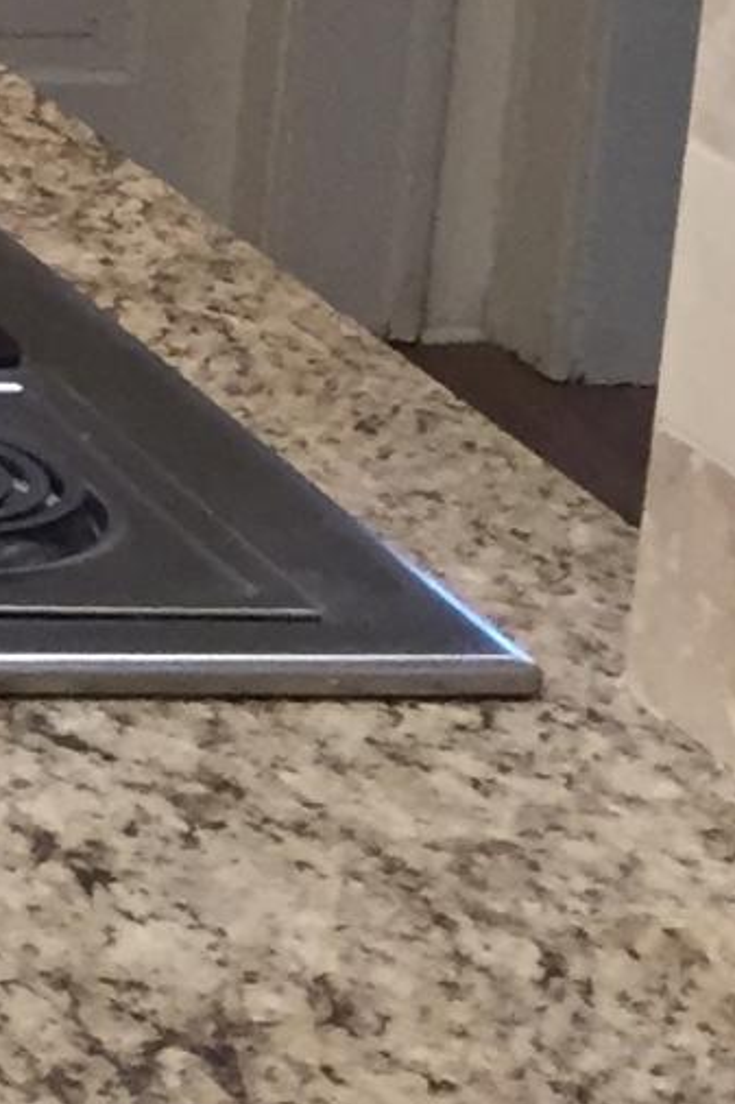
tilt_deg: -11.1
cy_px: -386
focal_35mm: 179
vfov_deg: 11.2
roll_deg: -0.2
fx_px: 5485
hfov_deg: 6.4
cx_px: -2041
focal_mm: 4.15
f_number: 2.2
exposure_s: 1/30
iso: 100
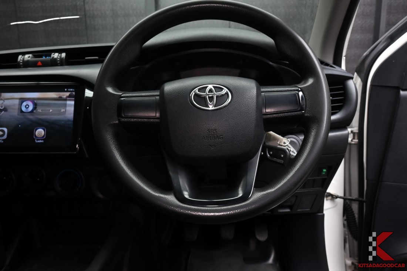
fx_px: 271
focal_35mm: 24
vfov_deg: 53.1
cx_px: 204
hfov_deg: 73.8
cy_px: 136
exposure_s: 1/90
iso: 800
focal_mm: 16
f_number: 6.7
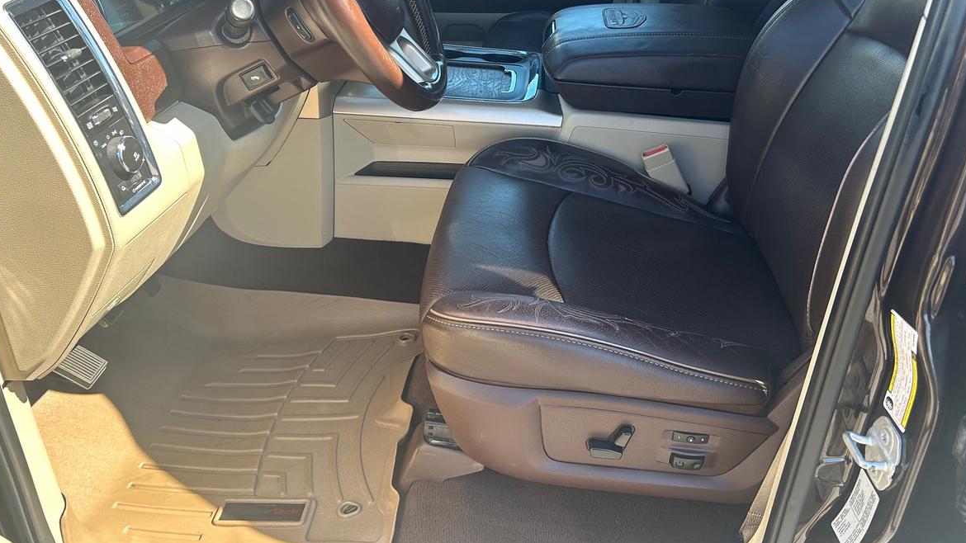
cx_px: 482
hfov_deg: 62.6
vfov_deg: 37.2
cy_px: 165
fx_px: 794
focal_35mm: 31
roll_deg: -0.2
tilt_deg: -24.8
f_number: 1.5
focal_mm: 5.7
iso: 50
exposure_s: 1/309
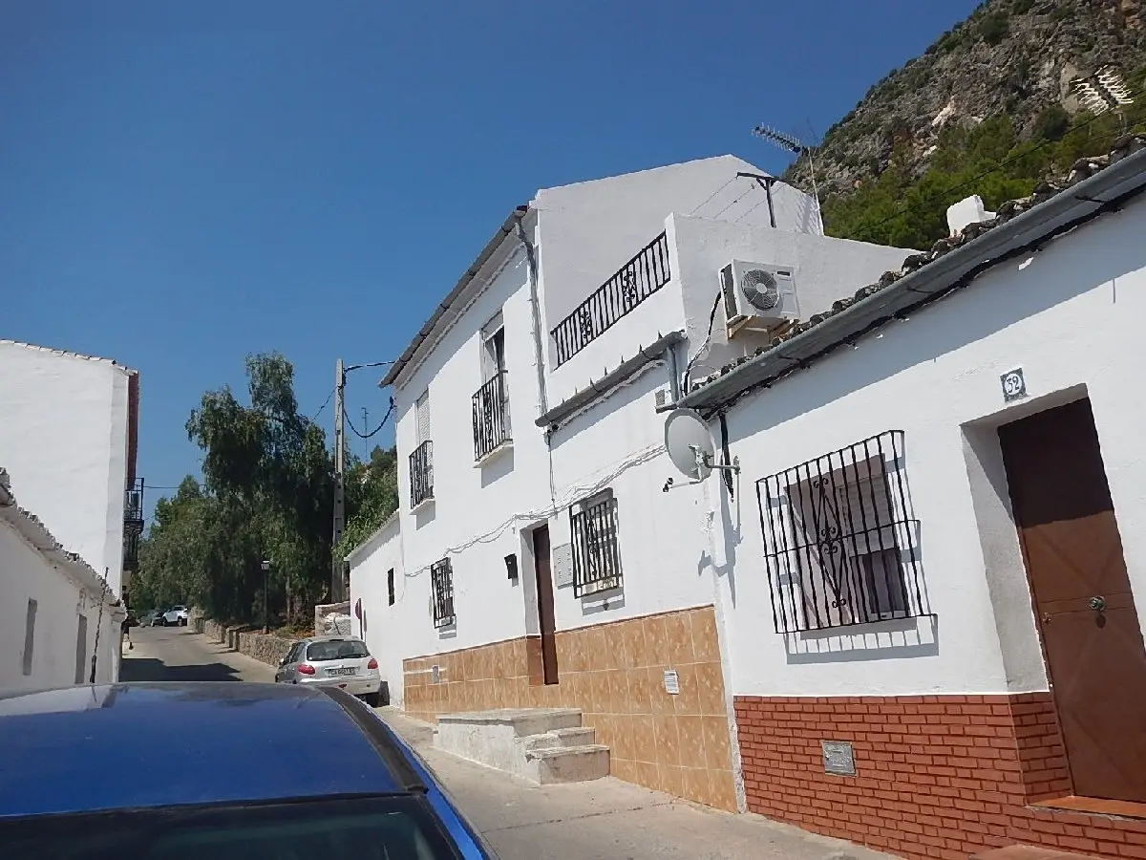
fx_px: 927
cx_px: 573
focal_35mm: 28
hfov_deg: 63.4
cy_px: 430
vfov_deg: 49.7
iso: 125
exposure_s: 1/500
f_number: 7.8
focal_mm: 5
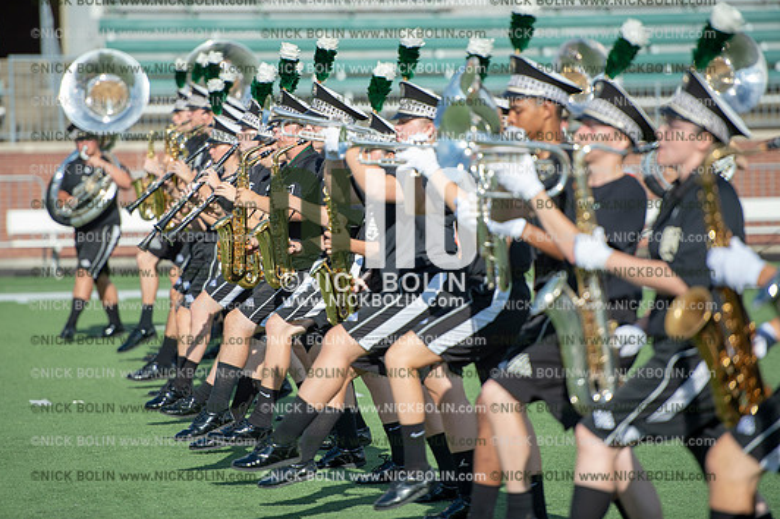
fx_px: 4720
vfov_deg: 6.3
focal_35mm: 218
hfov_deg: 9.4
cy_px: 238
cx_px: 372
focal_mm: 200
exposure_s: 1/2000
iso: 160
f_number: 2.8
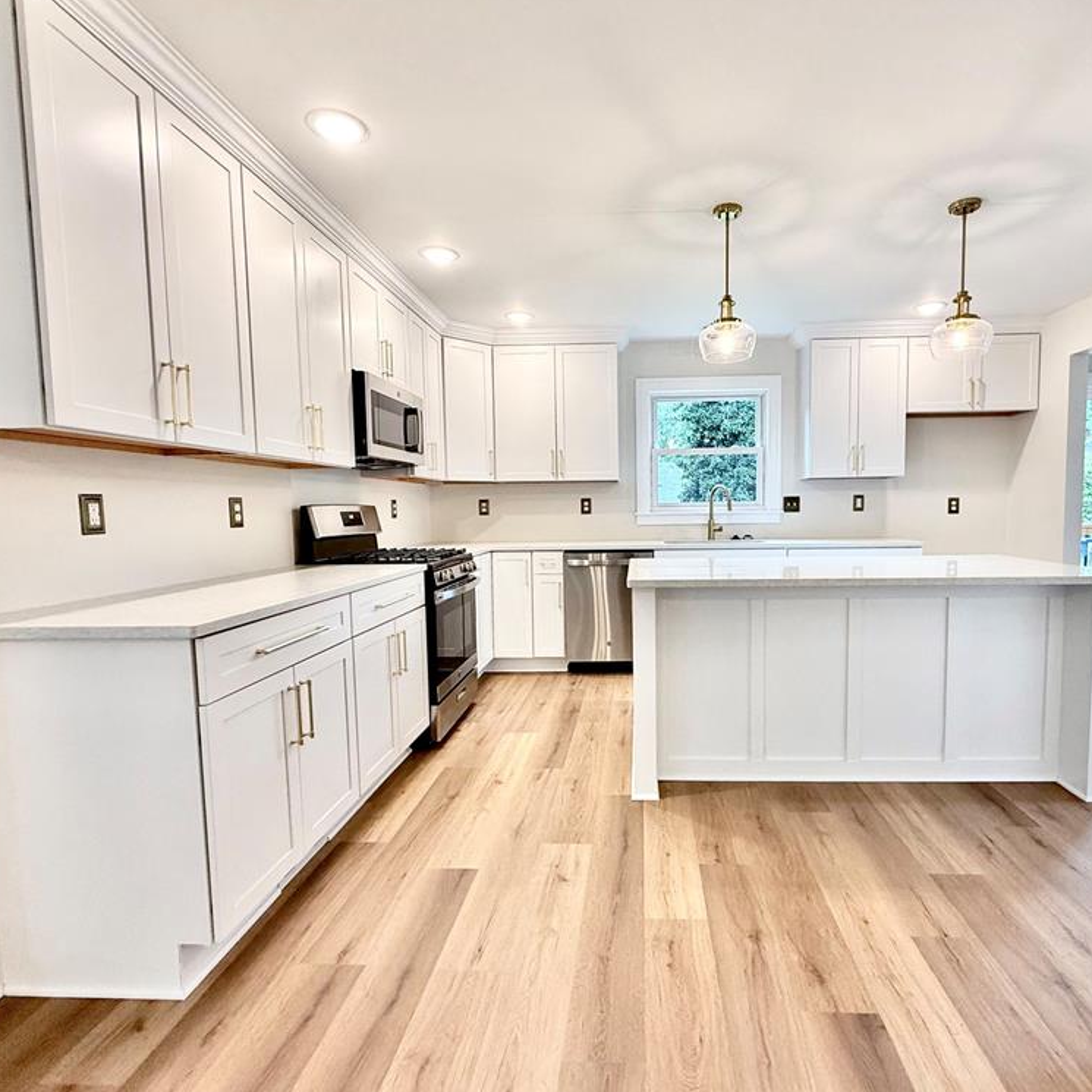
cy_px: 552
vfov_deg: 84.0
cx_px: 617
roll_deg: +2.1
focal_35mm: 17
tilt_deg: -3.4
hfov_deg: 83.5
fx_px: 607
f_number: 2.2
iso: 125
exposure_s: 1/120
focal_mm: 2.22
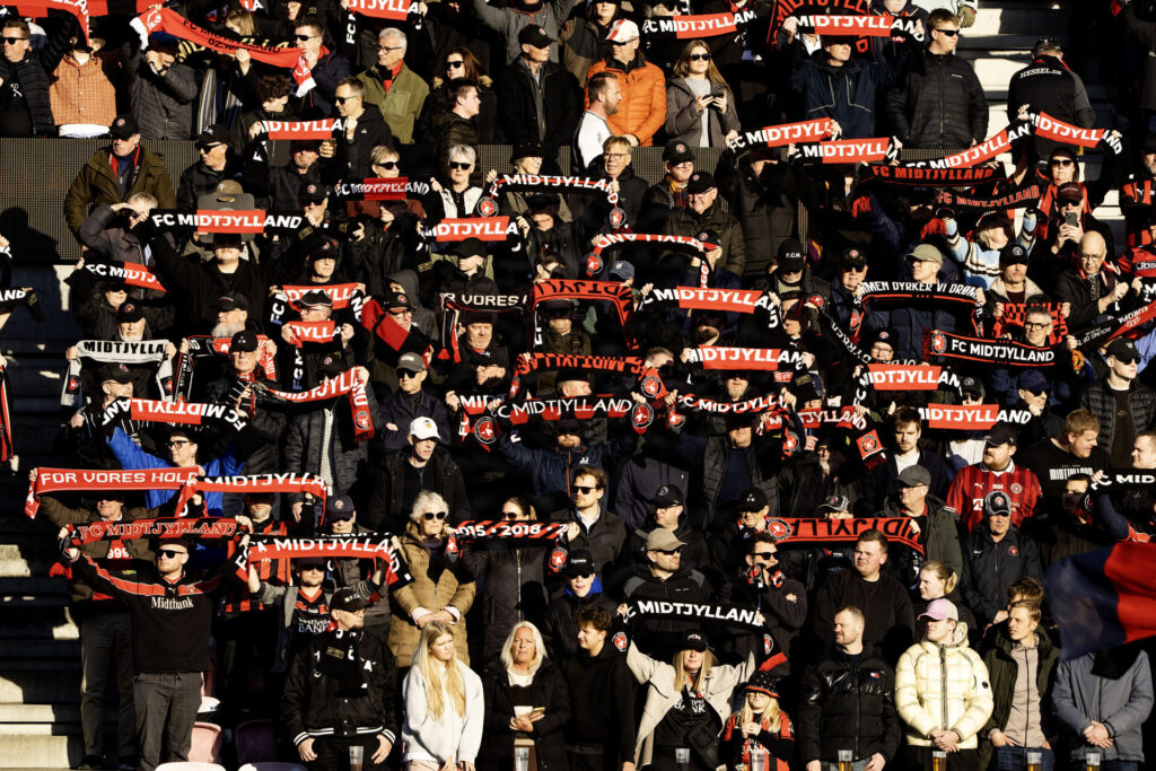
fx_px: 12845
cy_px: 386
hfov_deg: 5.2
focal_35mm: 400
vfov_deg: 3.4
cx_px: 578
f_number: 8
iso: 1000
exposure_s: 1/1600
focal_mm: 400
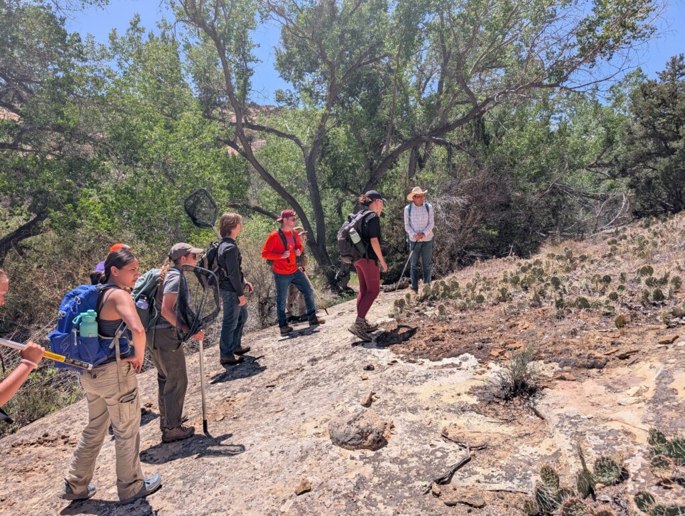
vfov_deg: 56.9
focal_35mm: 24
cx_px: 342
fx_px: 476
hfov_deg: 71.5
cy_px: 258
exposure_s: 1/940
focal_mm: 6.9
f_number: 1.68
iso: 20
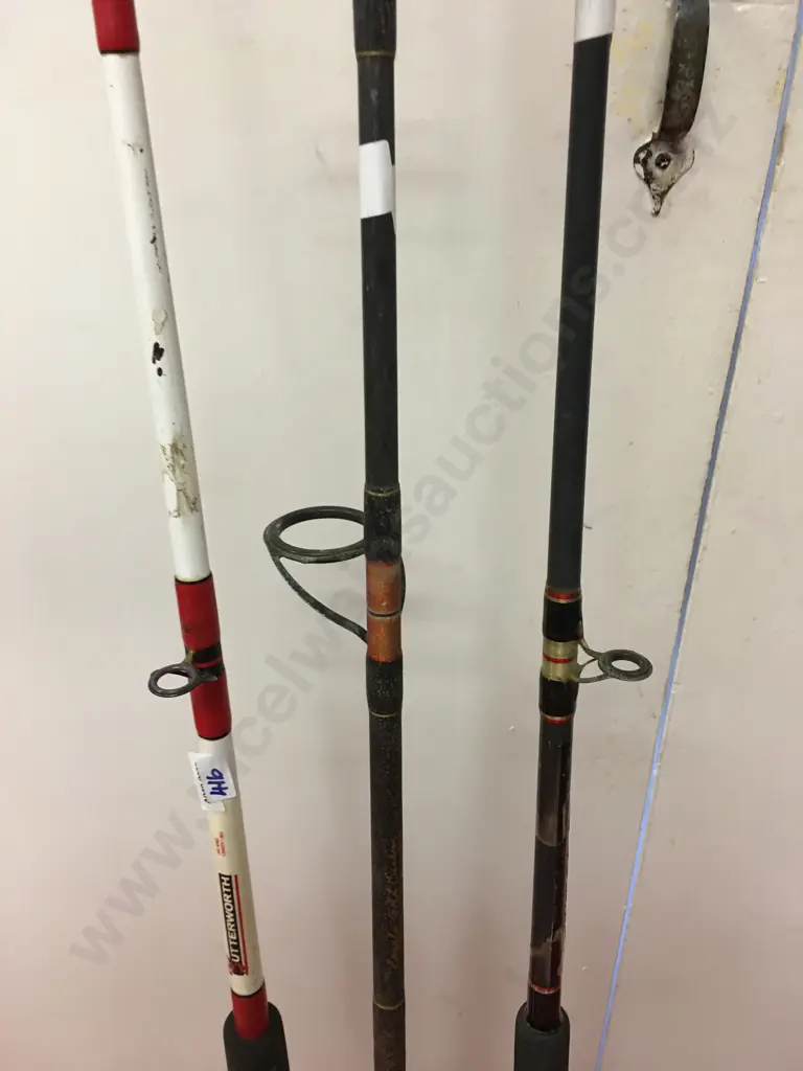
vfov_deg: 61.7
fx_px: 897
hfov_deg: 48.2
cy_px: 536
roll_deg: +1.1
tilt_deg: -34.4
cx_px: 402
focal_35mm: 29
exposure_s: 1/17
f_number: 2.2
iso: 80
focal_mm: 4.15
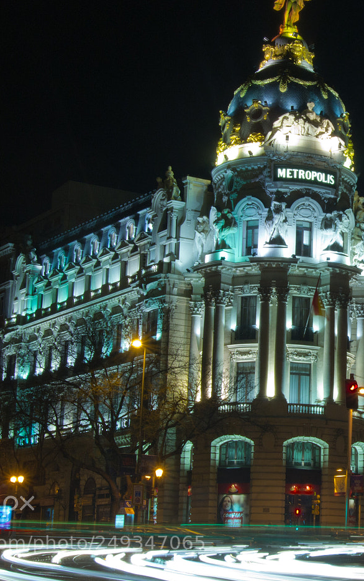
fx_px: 1283
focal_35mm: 81
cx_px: 377
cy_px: 261
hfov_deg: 15.8
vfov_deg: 25.5
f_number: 25
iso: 100
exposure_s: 10
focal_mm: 31
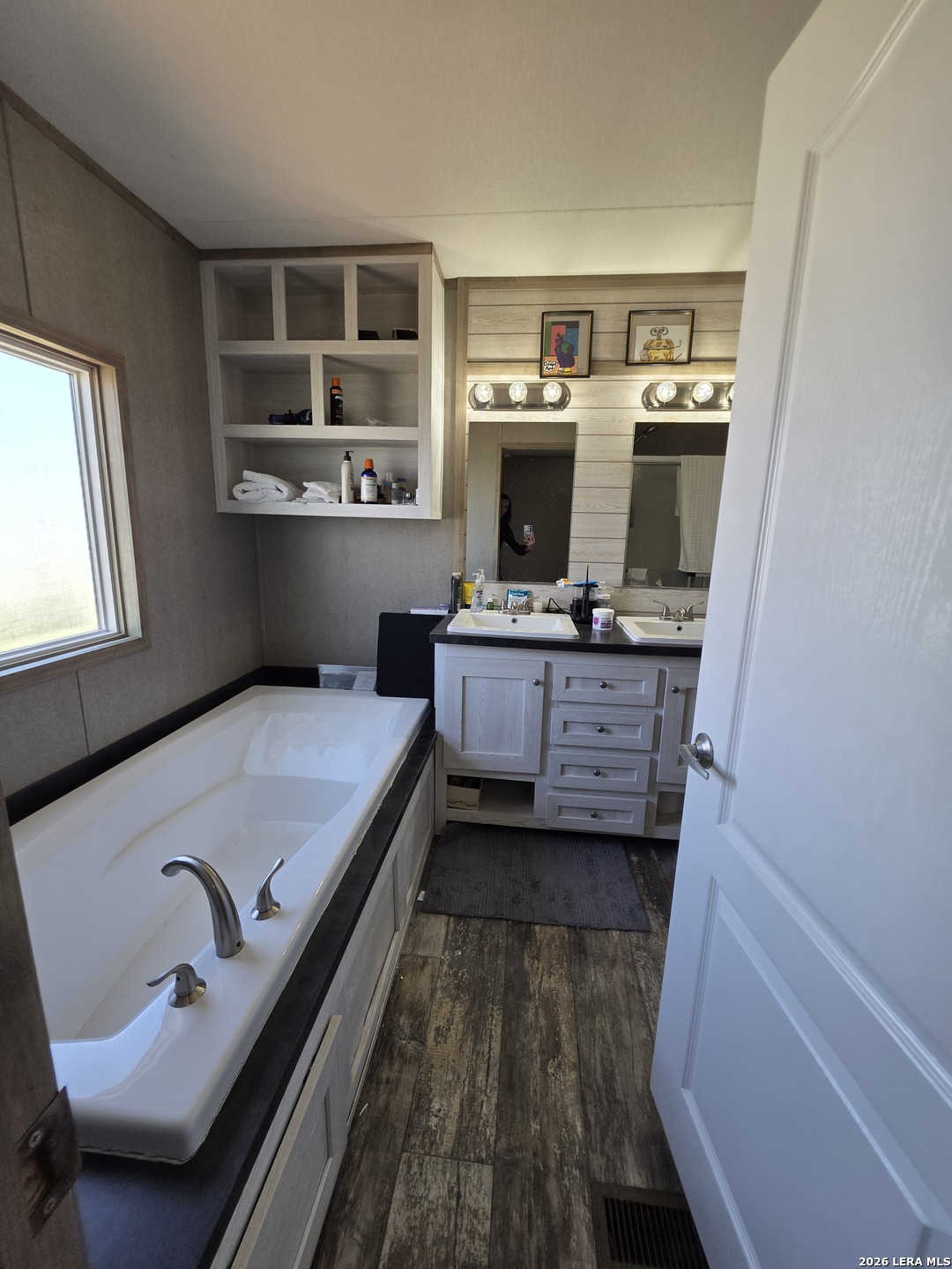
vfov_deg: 106.2
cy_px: 634
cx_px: 476
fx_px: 477
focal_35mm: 13
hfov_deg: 89.9
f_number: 1.9
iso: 50
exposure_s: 1/120
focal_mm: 2.2
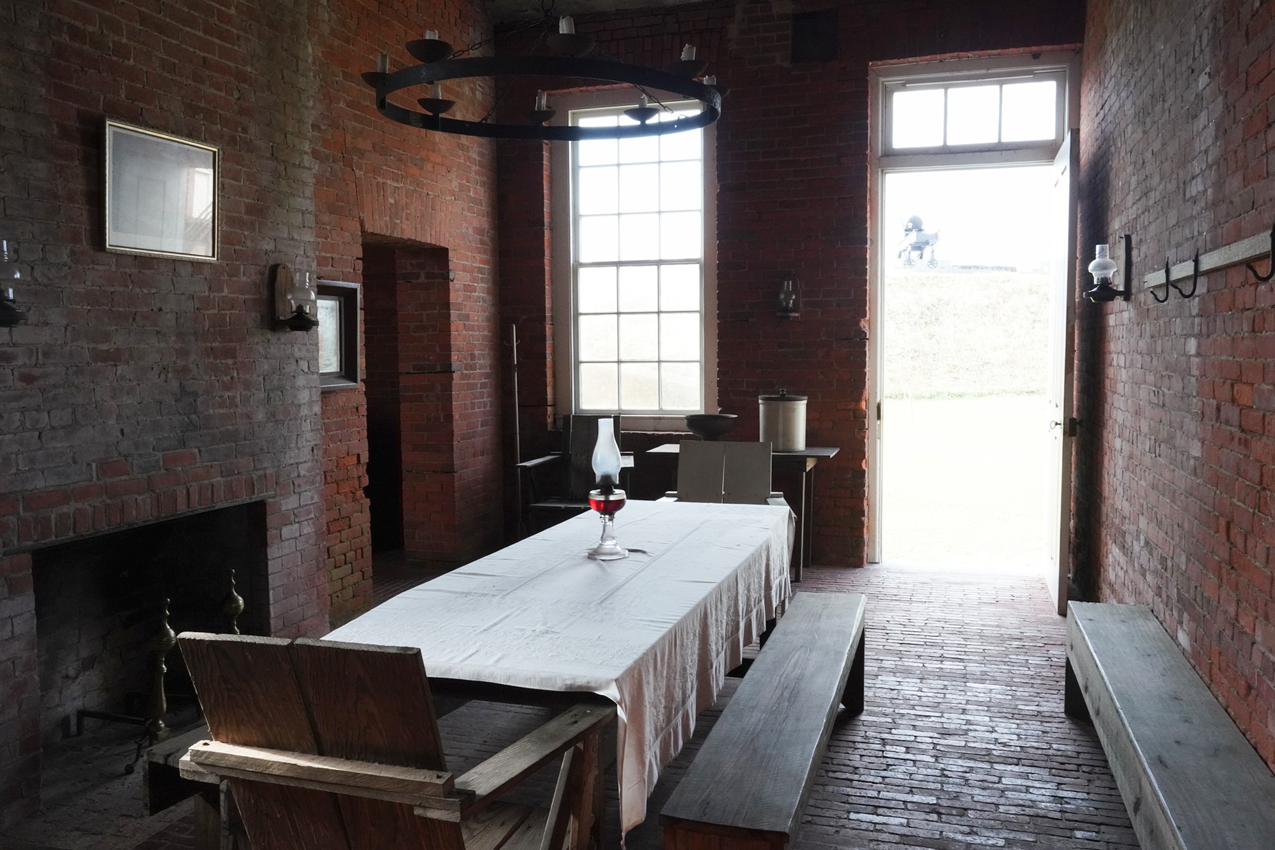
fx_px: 992
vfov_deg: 46.4
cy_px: 425
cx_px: 638
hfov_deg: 65.5
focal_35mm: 28
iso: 4000
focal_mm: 28
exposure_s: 1/80
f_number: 20
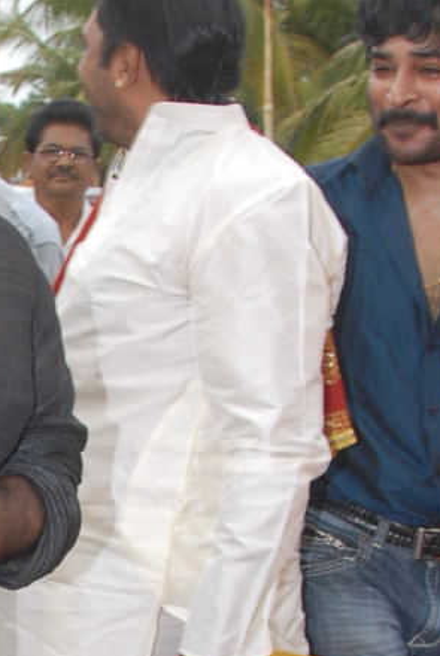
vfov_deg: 16.5
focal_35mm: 120
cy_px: 738
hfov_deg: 11.0
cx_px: -218
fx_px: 2191
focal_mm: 22
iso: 200
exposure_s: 1/125
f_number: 6.3
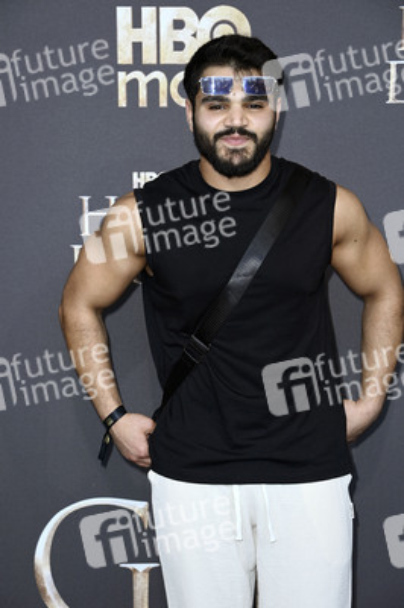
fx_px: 1433
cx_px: 202
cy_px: 304
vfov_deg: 23.9
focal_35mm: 85
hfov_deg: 16.0
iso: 400
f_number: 5.6
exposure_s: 1/250
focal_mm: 85
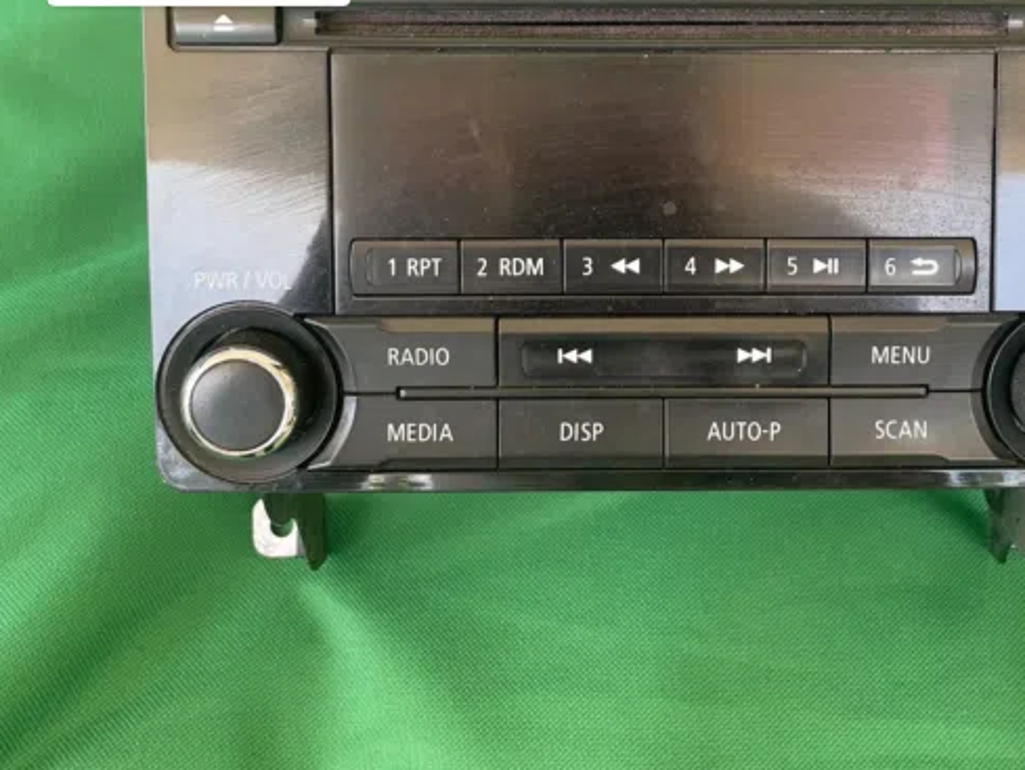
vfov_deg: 41.6
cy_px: 308
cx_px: 667
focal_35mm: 34
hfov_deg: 53.1
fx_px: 1007
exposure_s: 1/121
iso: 80
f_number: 1.6
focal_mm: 4.2
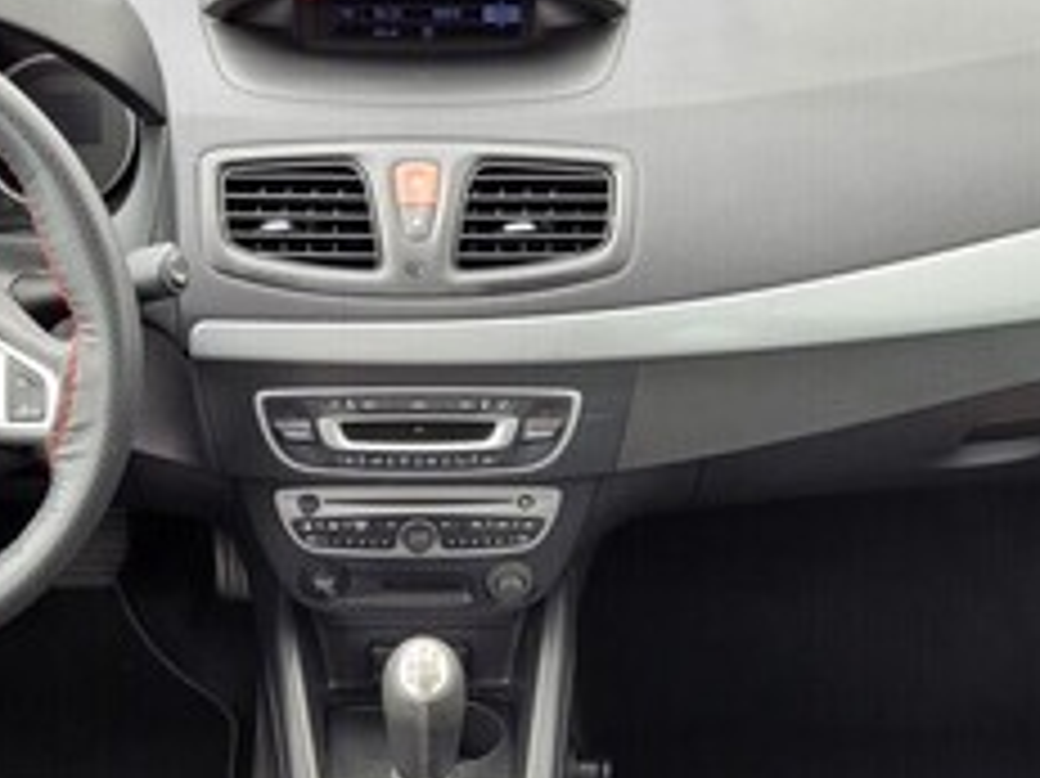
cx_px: 450
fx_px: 1862
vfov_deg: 23.0
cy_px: 713
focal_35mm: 62
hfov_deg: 31.2
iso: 50
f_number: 1.8
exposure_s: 1/100
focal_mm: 5.4
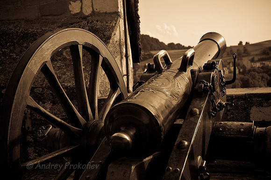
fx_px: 429
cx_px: 136
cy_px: 90
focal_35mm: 57
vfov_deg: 23.8
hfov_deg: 35.1
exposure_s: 1/2000
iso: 200
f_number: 4.2
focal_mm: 38
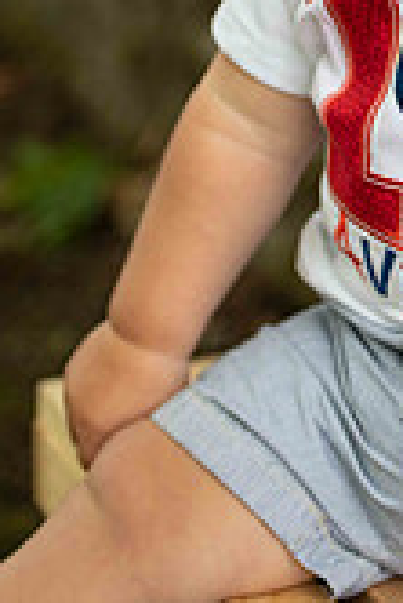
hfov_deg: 7.2
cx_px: 505
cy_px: -203
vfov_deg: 10.6
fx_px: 3184
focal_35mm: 190
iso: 400
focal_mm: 70
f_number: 2.8
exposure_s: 1/250
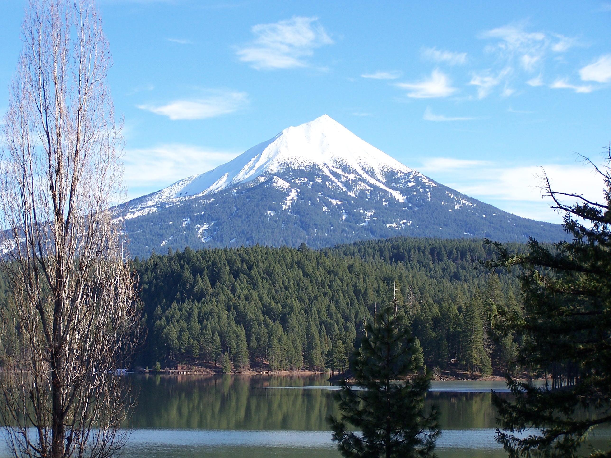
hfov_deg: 23.8
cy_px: 229
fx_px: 1447
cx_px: 306
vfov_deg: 18.0
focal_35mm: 82
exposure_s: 1/750
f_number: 3.2
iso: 80
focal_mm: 13.7
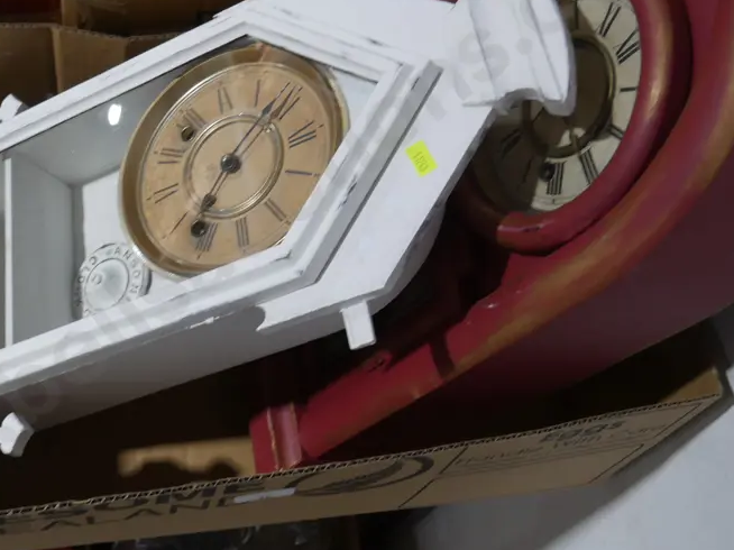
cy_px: 222
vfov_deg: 30.8
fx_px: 996
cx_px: 258
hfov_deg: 40.1
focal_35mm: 47
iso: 640
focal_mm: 15
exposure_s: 1/60
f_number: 3.6
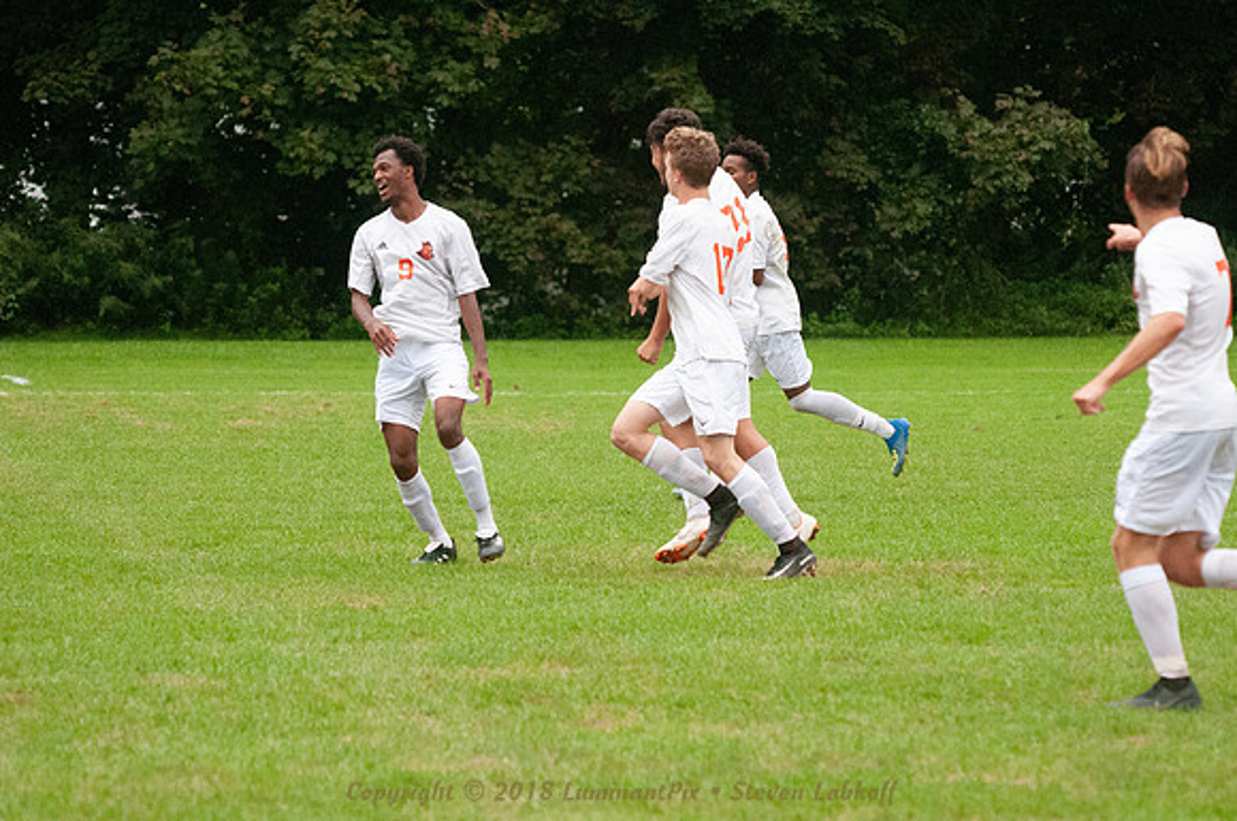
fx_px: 10037
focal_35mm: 292
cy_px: 410
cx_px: 618
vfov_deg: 4.7
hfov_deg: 7.1
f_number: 6
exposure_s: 1/640
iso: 3200
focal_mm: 195
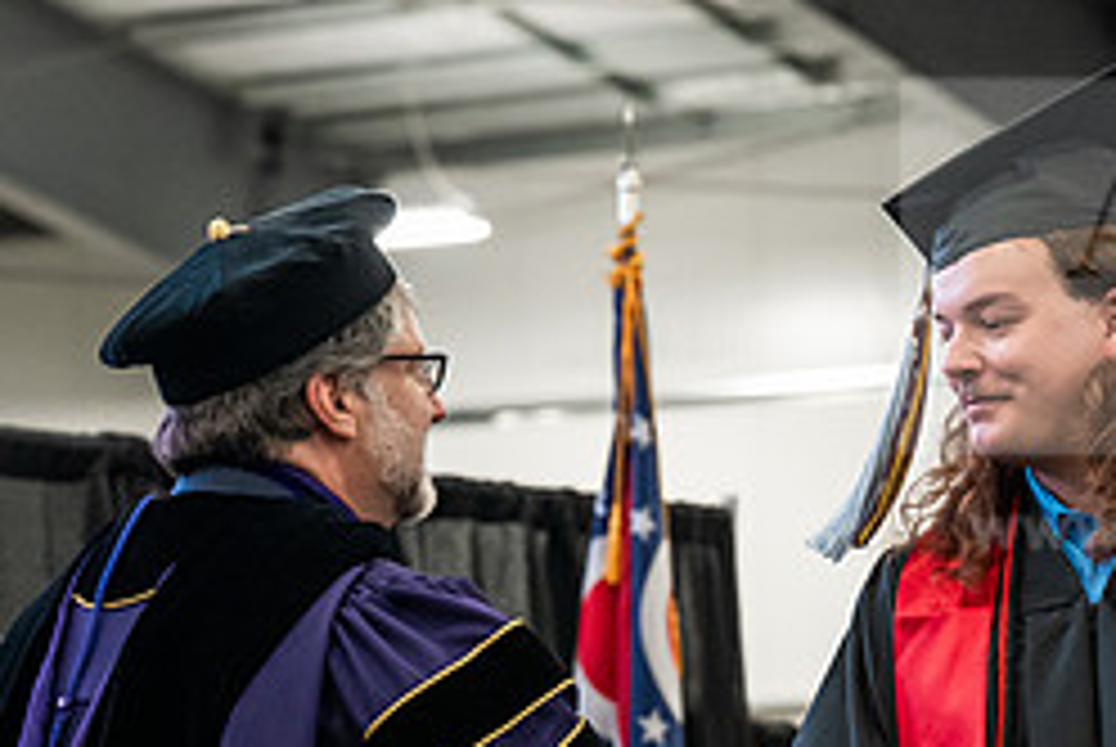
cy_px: 623
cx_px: 765
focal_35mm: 201
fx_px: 6238
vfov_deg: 6.8
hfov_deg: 10.2
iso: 4000
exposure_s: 1/200
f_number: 4.5
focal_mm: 86
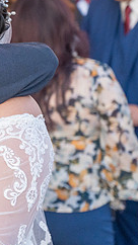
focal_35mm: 176
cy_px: 91
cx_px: -116
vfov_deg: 12.2
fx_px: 1146
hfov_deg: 6.7
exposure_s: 1/6400
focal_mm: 70
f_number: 4
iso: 2500
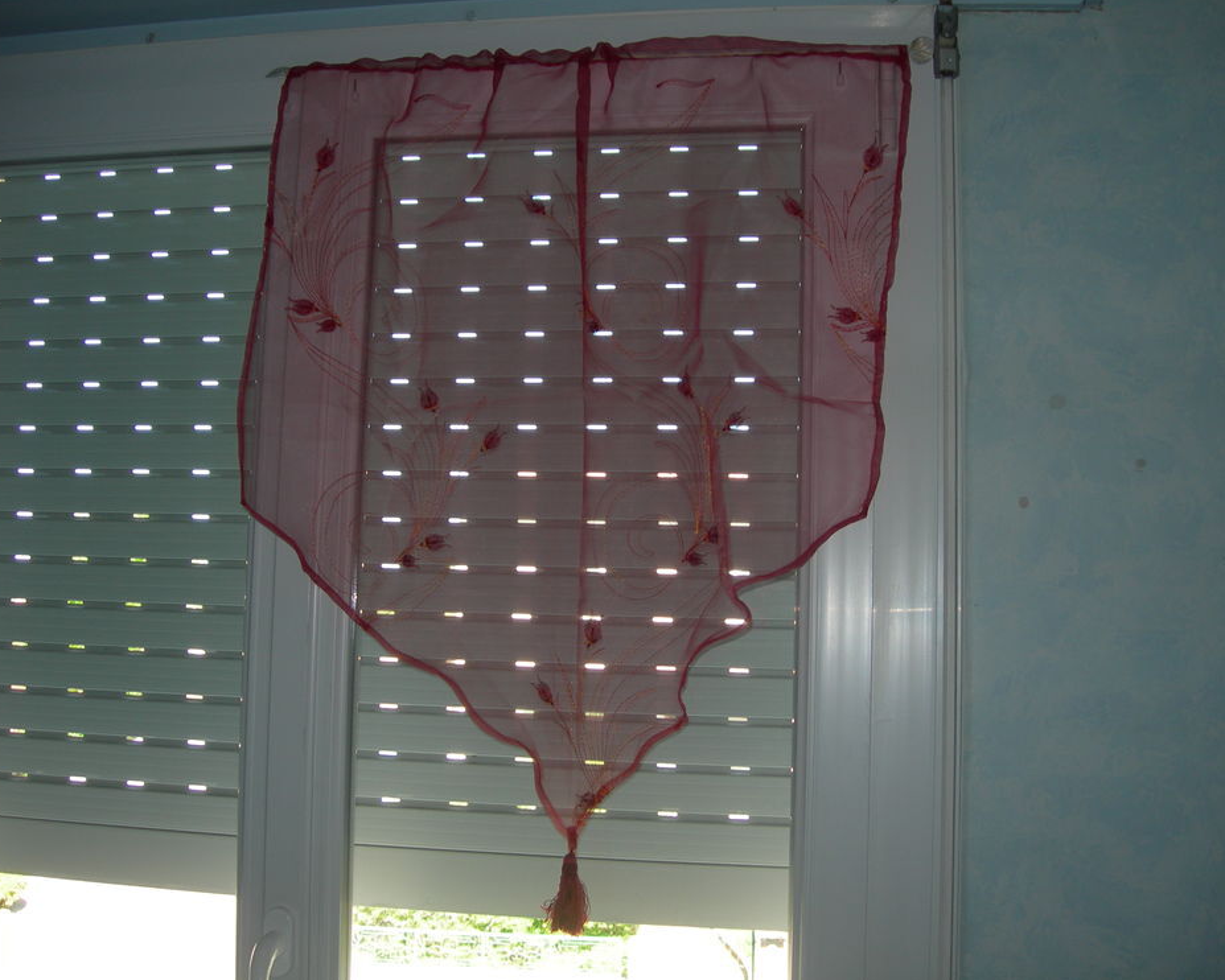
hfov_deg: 45.8
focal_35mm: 40
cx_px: 641
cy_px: 490
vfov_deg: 37.3
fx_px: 1451
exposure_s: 1/60.1
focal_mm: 7.8
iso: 50
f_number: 2.8
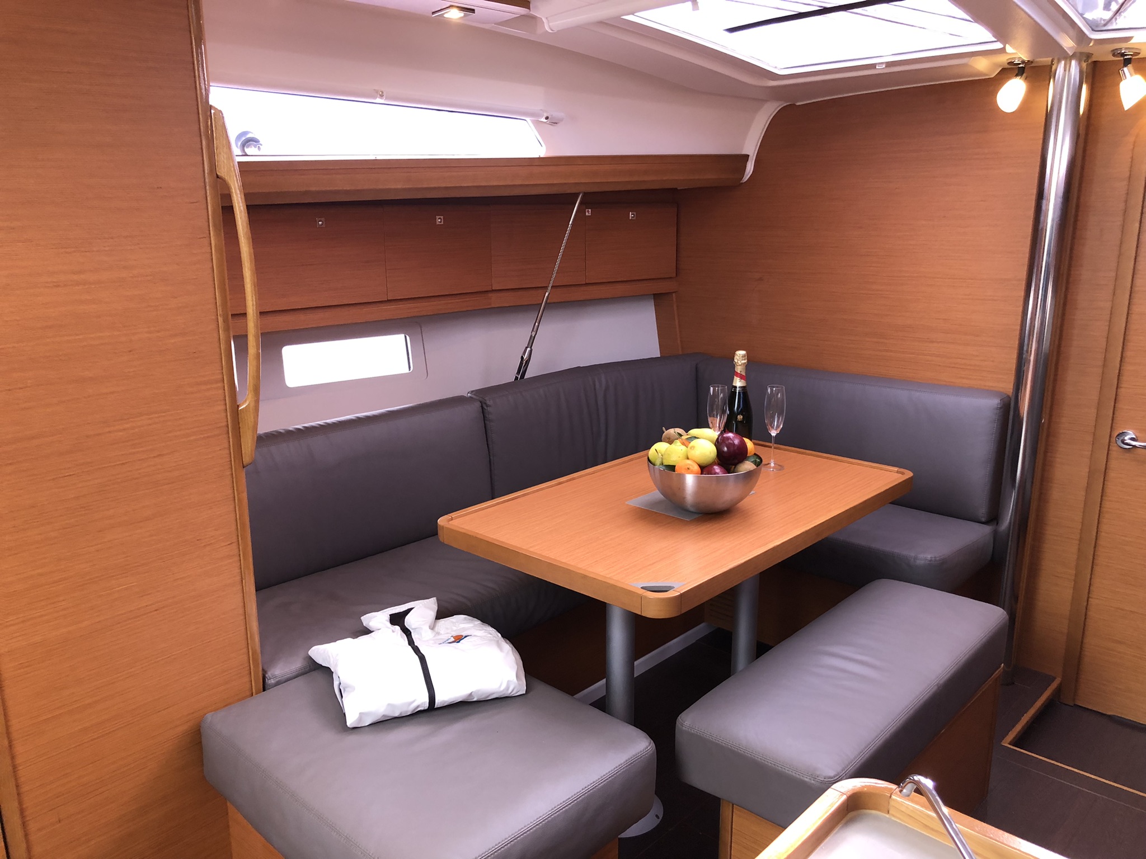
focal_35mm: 28
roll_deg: -0.3
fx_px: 927
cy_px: 430
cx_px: 573
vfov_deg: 49.7
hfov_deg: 63.4
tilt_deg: -13.8
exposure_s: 1/30
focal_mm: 3.99
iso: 40
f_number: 1.8
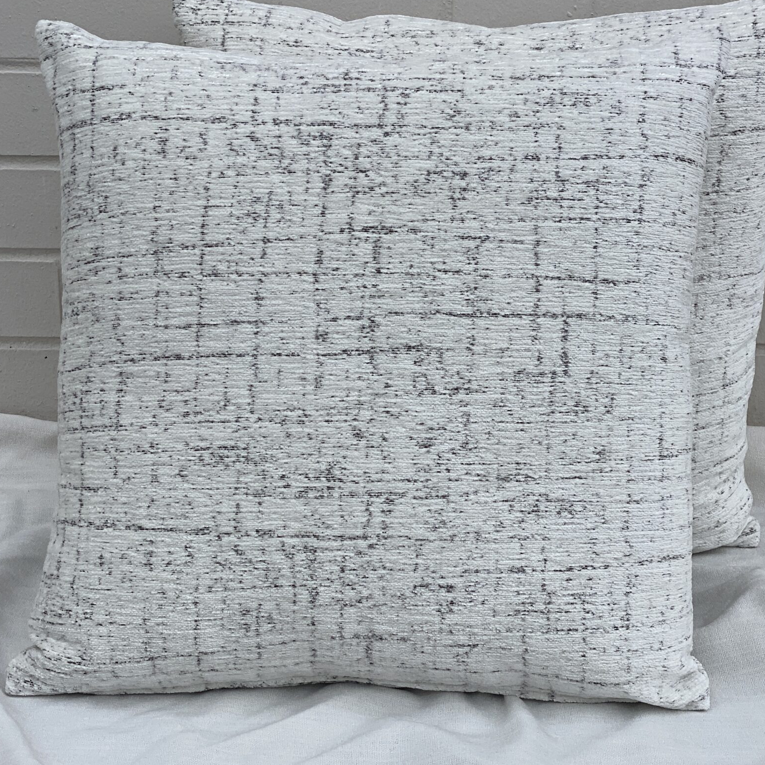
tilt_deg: -20.6
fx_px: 1900
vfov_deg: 22.8
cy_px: 388
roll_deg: -1.3
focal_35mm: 76
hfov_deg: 22.8
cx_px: 397
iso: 20
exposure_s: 1/761
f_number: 2
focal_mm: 6
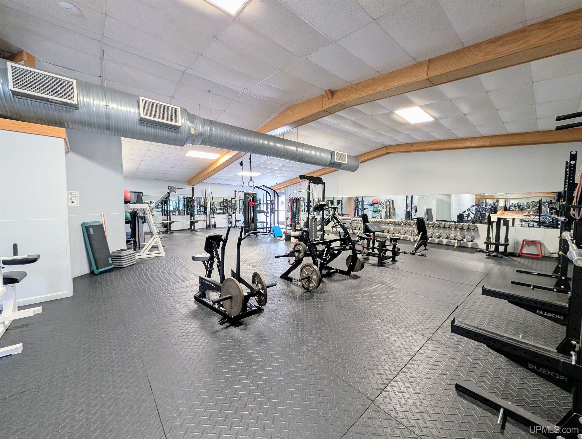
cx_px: 291
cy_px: 220
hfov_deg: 110.5
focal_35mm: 12
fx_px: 202
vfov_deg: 94.6
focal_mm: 2.02
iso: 92
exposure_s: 1/30
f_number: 1.7
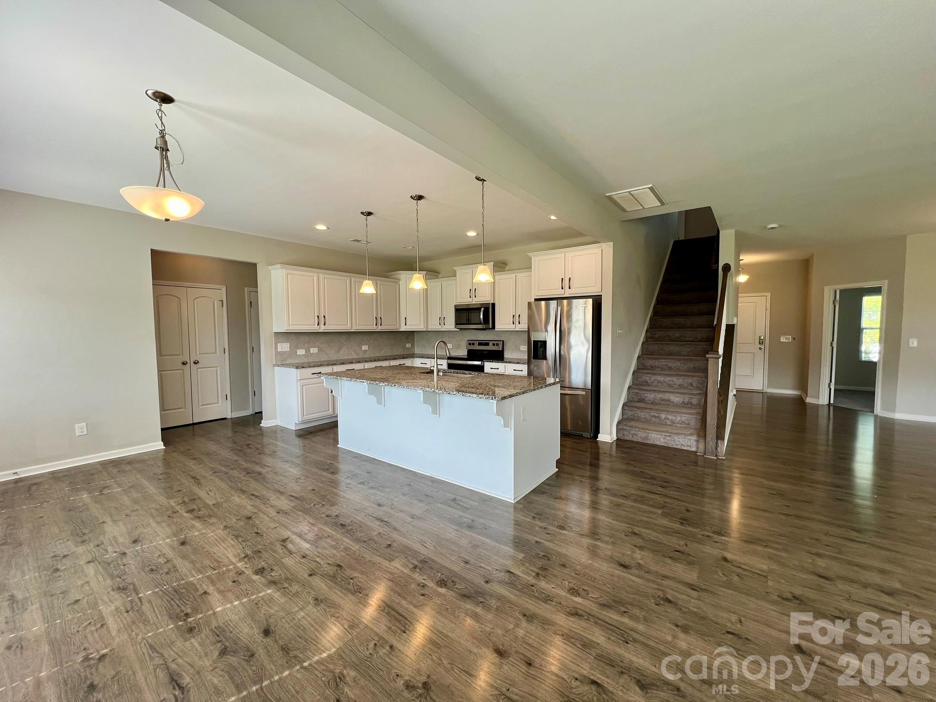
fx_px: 352
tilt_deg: -4.5
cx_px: 468
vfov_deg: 89.9
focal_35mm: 13
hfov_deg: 106.2
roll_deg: +0.4
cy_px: 351
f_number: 1.8
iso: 64
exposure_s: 1/120
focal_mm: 1.57
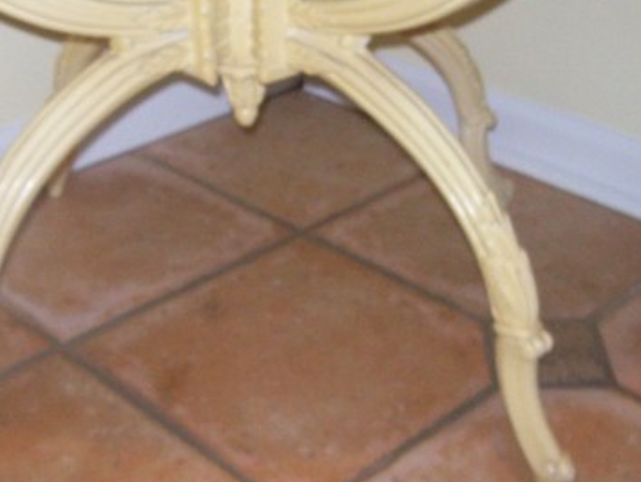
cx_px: 188
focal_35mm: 65
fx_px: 1204
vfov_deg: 22.4
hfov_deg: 29.5
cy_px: 132
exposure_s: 1/64
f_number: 2.7
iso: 200
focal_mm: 6
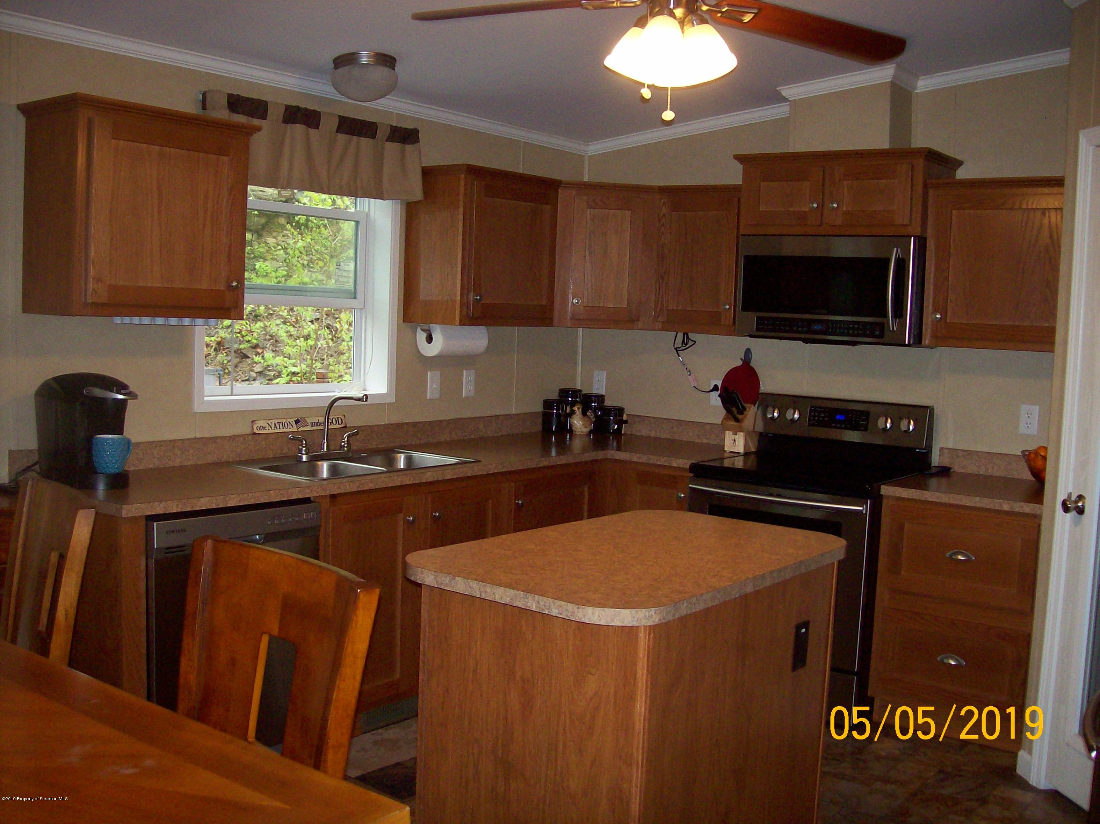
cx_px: 550
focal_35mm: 36
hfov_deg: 51.4
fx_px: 1143
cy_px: 412
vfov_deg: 39.6
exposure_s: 1/64
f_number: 2.7
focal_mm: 6
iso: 140
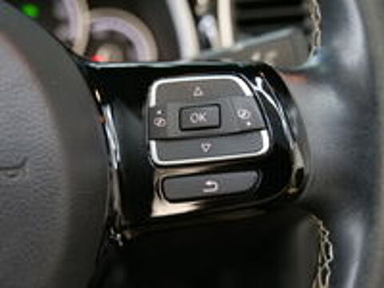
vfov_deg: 32.9
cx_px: 192
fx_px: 488
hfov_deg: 42.9
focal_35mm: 44
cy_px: 144
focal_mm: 22
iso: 2000
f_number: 3.3
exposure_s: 1/60
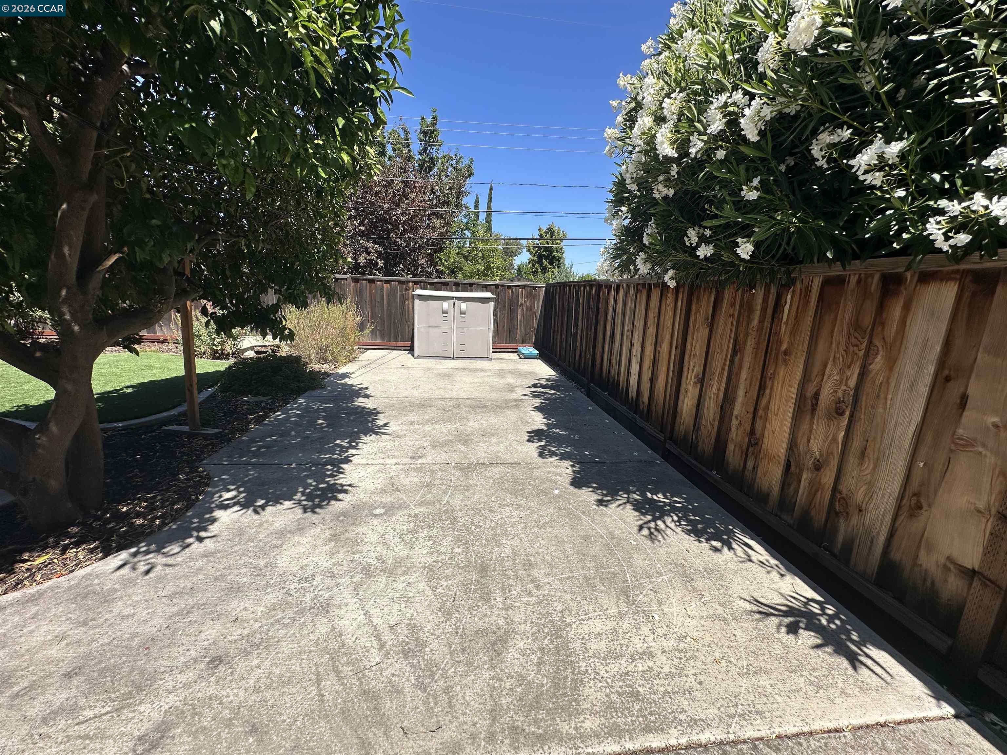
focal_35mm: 14
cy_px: 378
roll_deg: -2.1
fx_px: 407
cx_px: 504
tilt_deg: -12.0
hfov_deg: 102.1
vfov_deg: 85.7
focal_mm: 2.22
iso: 50
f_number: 2.2
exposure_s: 1/1770
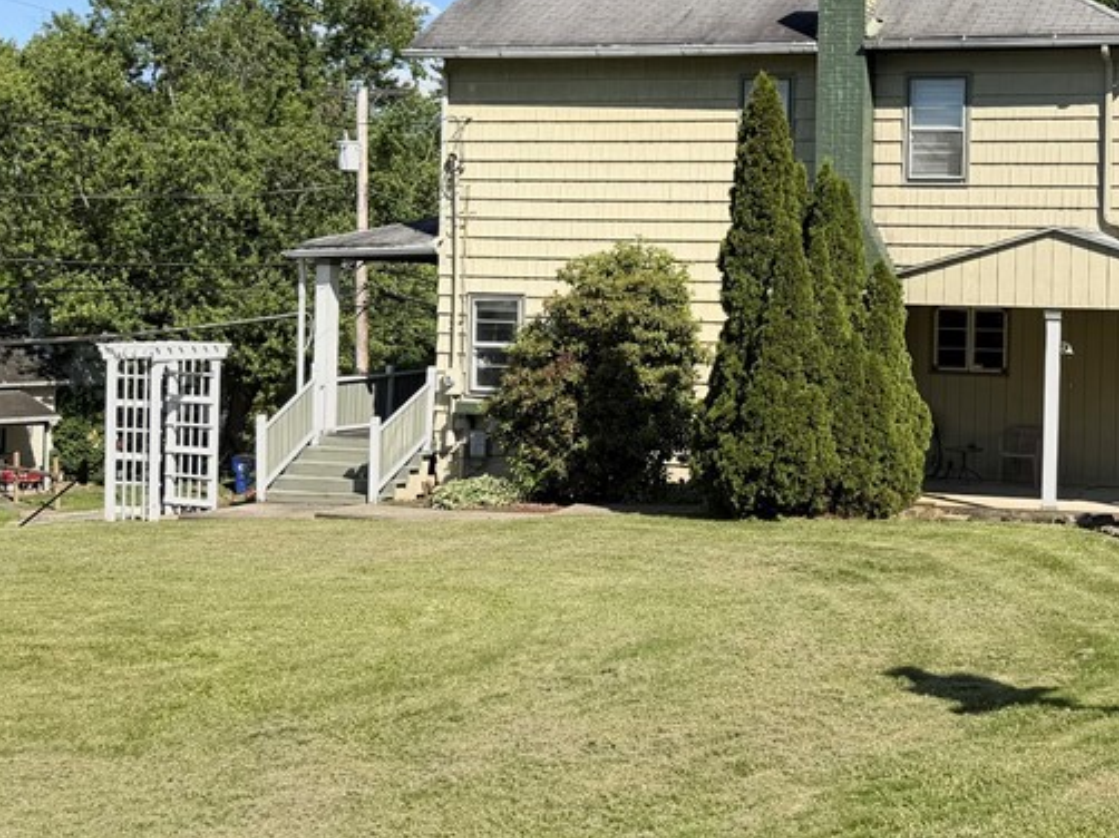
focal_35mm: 49
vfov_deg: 29.4
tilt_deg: -0.1
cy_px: 270
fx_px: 1583
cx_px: 874
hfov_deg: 37.7
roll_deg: -0.9
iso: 80
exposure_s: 1/3953
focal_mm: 6.76
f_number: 1.78
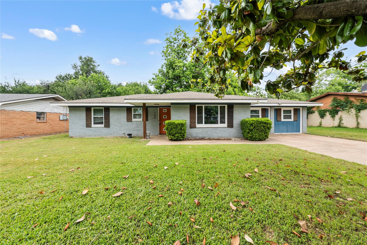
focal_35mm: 12
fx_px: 122
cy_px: 122
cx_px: 184
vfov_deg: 90.0
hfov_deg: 112.6
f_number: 10
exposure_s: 1/30
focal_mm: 12
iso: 100
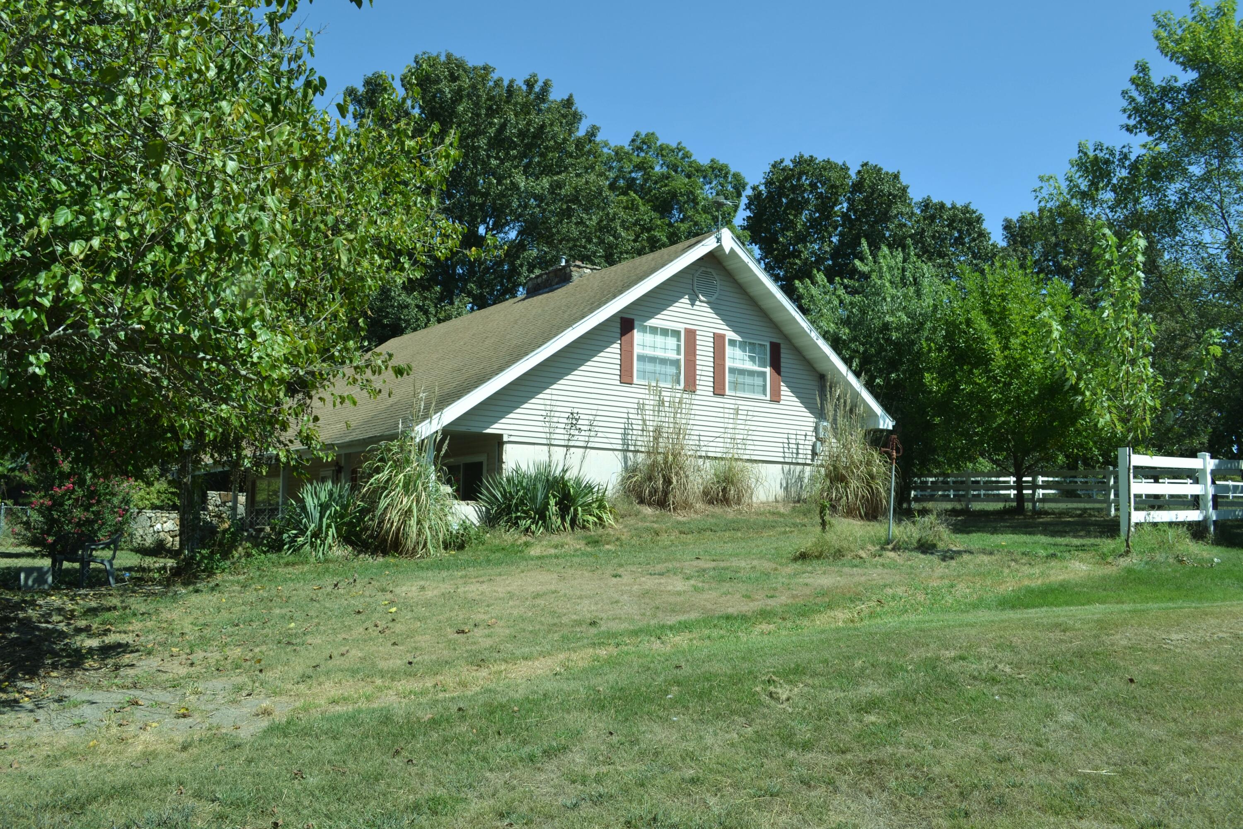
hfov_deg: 61.9
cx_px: 622
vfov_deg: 43.6
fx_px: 1036
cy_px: 414
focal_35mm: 30
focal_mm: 20
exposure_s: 1/200
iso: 100
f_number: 7.1
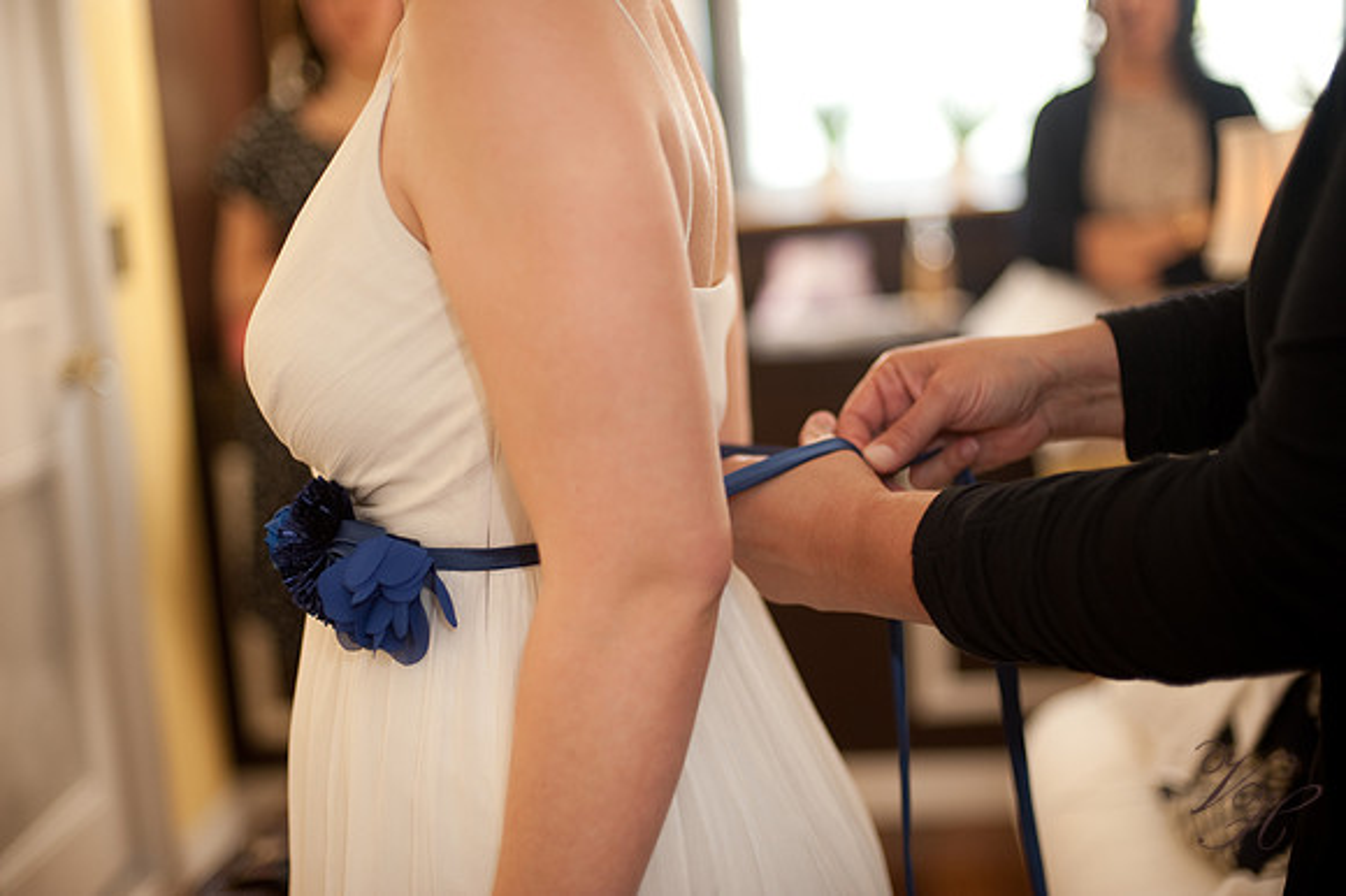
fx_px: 1868
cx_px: 673
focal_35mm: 50
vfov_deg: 27.0
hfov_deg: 39.6
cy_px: 448
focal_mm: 50
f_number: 1.8
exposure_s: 1/100
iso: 200
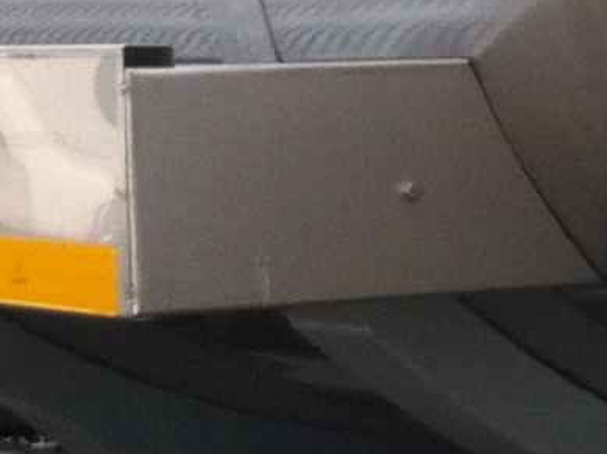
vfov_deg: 6.4
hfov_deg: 8.4
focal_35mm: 233
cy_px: 356
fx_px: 4082
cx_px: 824
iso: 80
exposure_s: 1/479
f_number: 2.8
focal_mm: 3.85
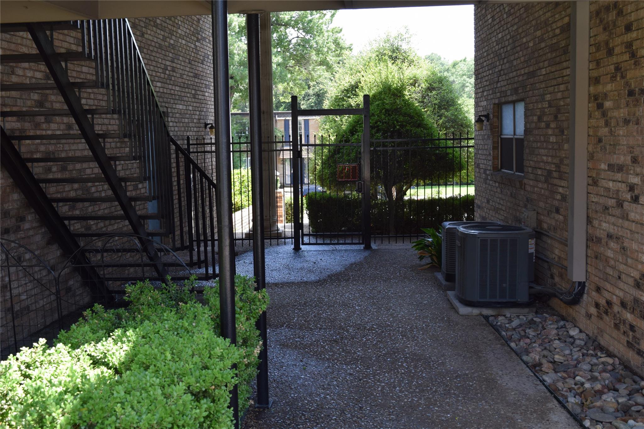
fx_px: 832
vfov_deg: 28.9
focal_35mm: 46
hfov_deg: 42.3
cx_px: 322
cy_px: 214
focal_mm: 31
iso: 400
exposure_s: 1/160
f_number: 6.3
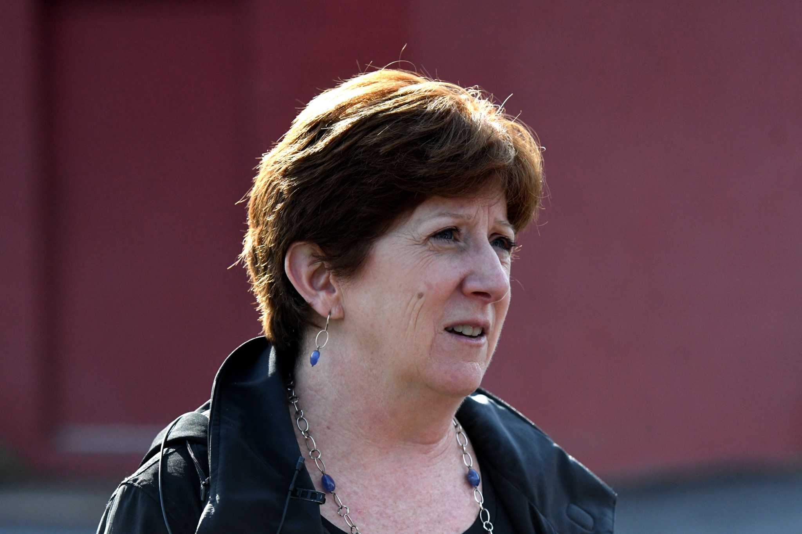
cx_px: 401
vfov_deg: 7.3
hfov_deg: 11.0
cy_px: 267
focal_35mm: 188
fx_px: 4176
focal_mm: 125
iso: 2200
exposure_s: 1/8000
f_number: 4.5
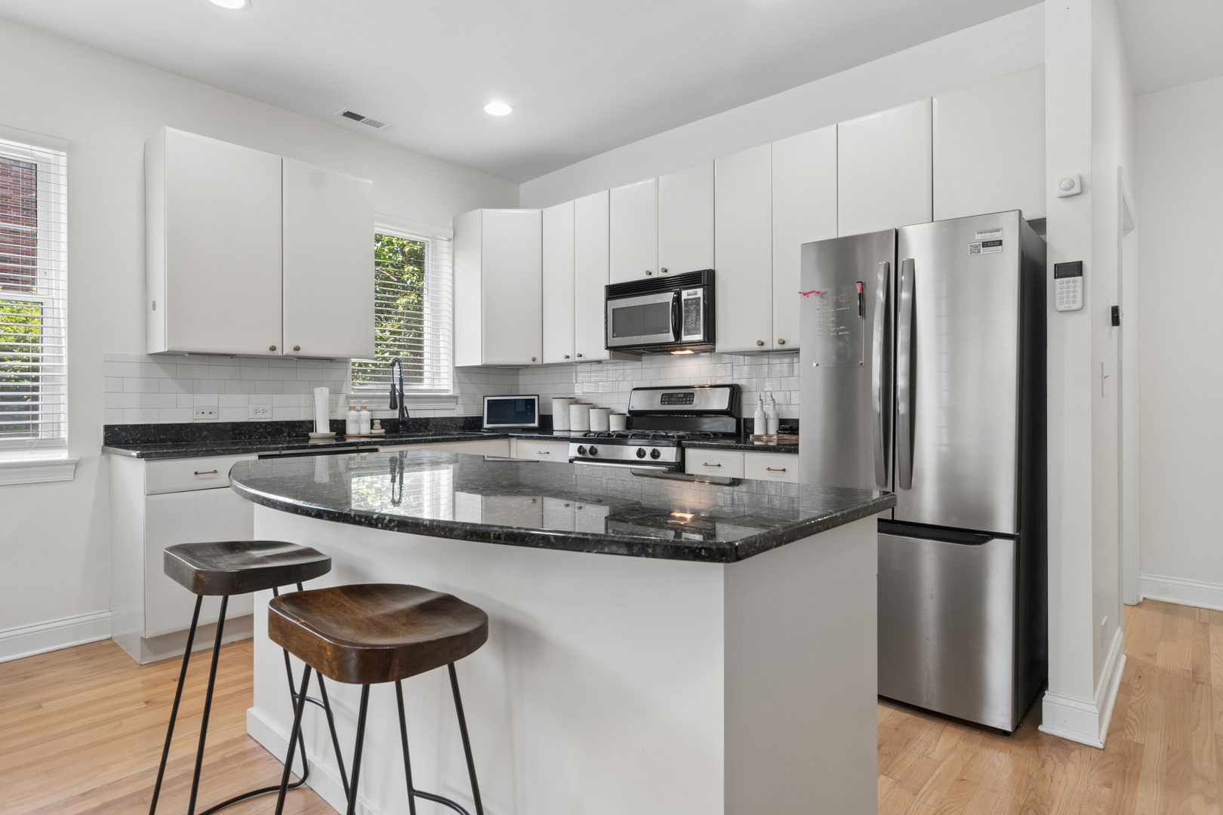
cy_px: 408
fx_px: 611
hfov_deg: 90.0
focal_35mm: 18
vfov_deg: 67.4
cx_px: 612
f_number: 8
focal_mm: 12
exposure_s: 1/13
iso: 200
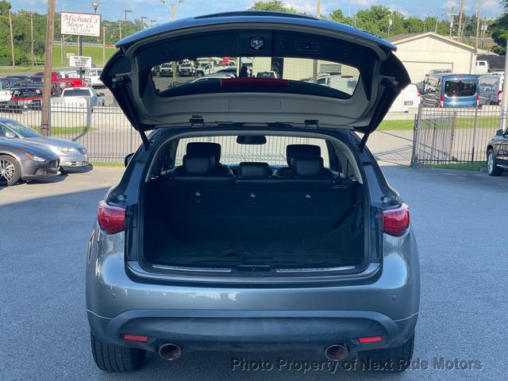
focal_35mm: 52
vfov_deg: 28.0
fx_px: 763
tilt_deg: -10.6
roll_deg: -2.8
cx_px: 254
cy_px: 190
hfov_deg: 36.8
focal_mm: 6
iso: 25
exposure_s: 1/440
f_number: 2
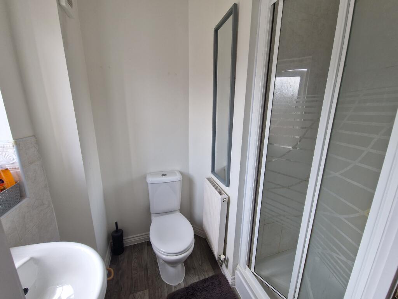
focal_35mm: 13
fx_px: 149
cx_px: 199
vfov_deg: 89.9
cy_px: 150
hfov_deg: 106.2
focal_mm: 2.2
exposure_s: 1/100
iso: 80
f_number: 2.2
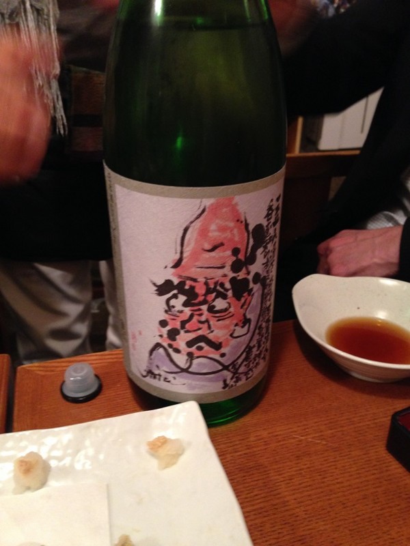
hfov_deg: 42.9
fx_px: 521
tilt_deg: -25.1
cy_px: 273
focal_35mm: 33
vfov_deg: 55.4
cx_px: 205
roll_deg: +0.5
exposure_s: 1/20
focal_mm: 4.12
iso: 250
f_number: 2.4
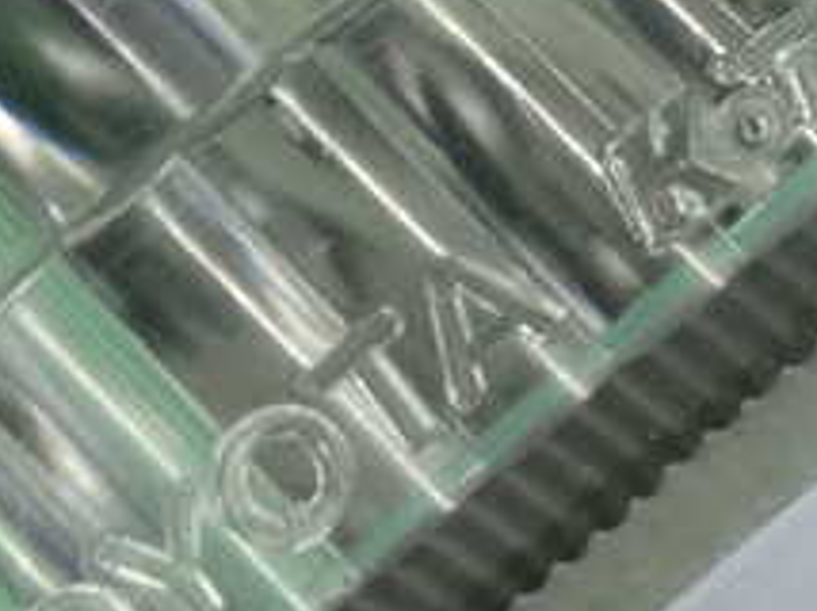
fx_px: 4102
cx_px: 878
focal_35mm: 174
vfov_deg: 8.5
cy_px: -19
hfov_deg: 11.2
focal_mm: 11.09
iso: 1250
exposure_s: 1/125
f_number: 3.6
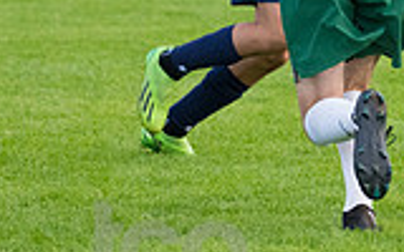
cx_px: 530
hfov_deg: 2.4
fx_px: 9755
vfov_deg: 1.5
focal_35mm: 886
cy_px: -62
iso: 3200
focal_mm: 240
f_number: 5.6
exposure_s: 1/2000
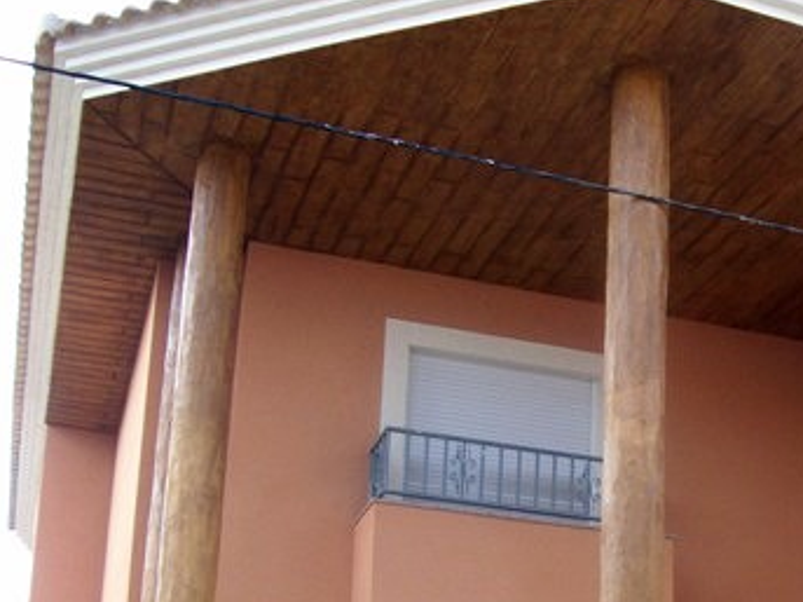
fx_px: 1507
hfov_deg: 28.4
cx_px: 759
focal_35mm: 65
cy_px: 548
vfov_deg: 22.0
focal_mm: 5.7
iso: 64
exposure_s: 1/145
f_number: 2.8
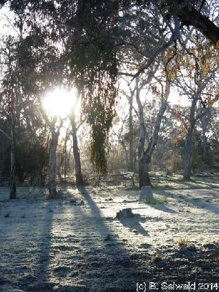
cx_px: 110
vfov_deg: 22.0
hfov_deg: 16.6
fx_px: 751
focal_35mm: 89
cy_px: 146
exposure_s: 1/148
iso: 79
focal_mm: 14.7
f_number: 3.8
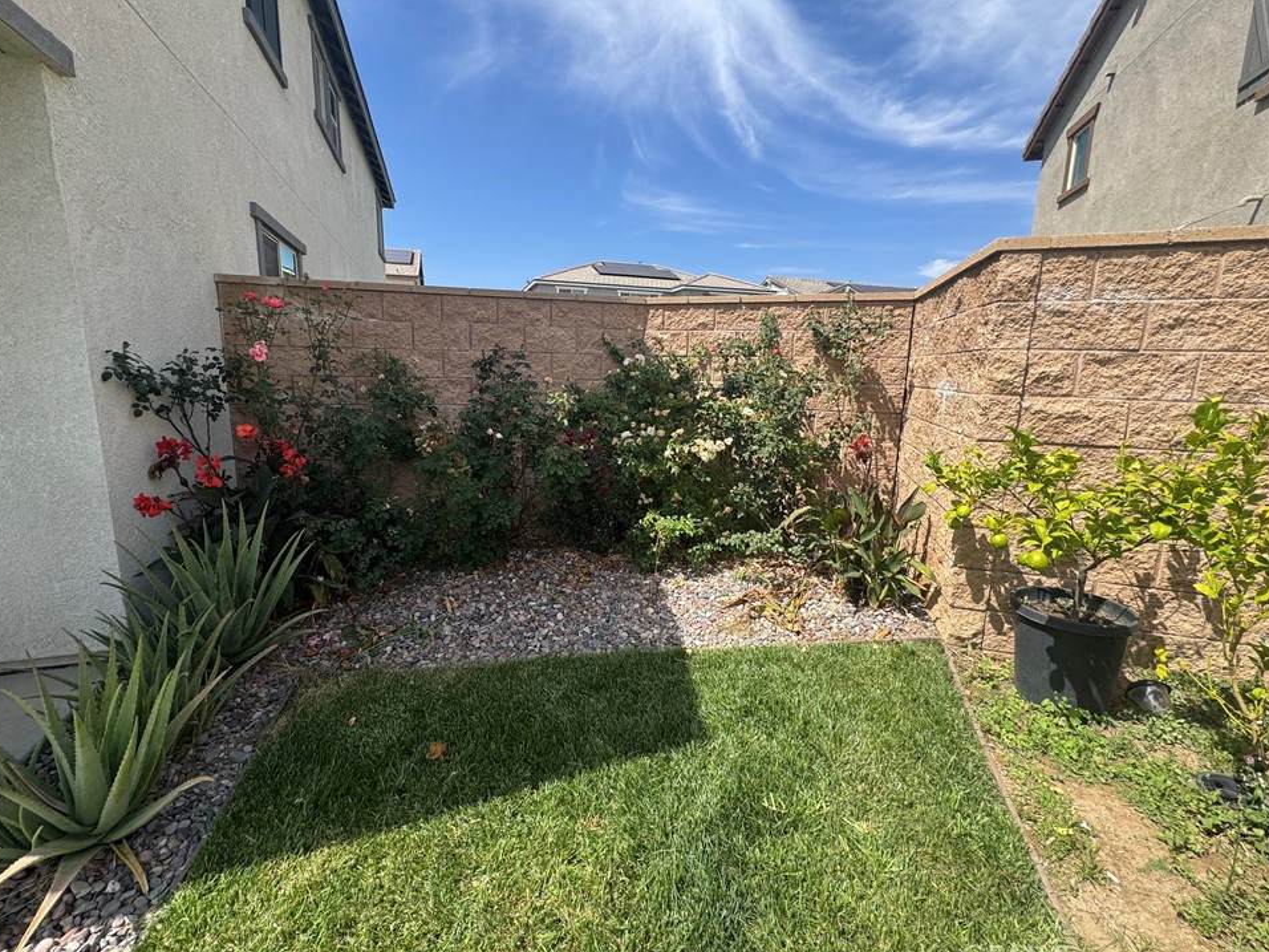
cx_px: 617
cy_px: 466
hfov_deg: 98.1
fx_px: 550
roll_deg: -1.5
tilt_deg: -10.8
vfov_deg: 81.7
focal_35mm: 15
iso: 40
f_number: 2.2
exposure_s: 1/968
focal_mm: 2.22
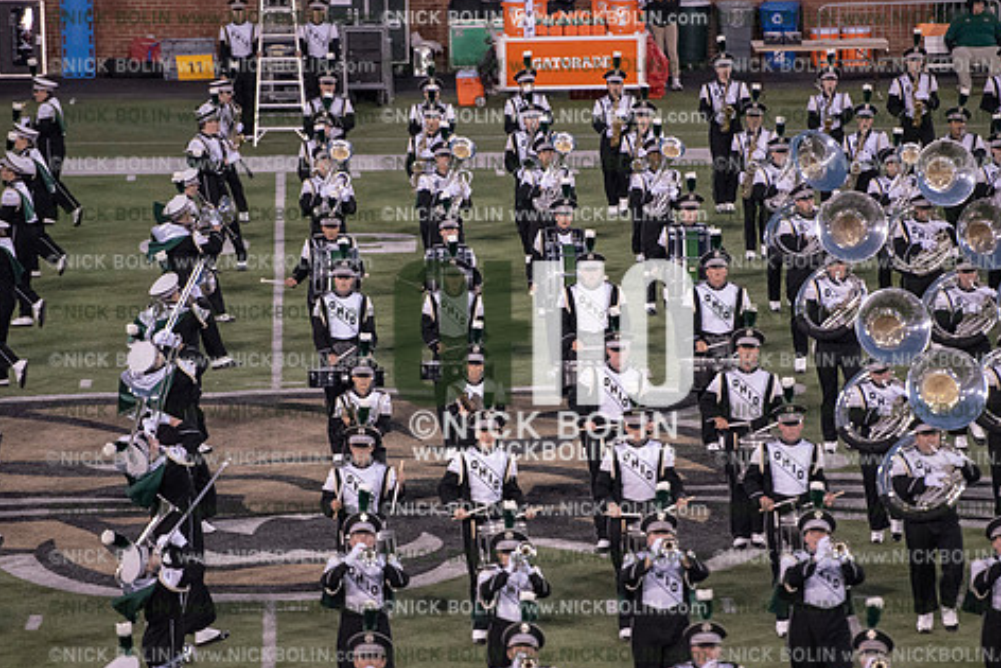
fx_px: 6842
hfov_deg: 8.4
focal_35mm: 246
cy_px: 362
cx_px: 543
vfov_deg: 5.6
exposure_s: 1/1250
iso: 5000
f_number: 3.2
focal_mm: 200
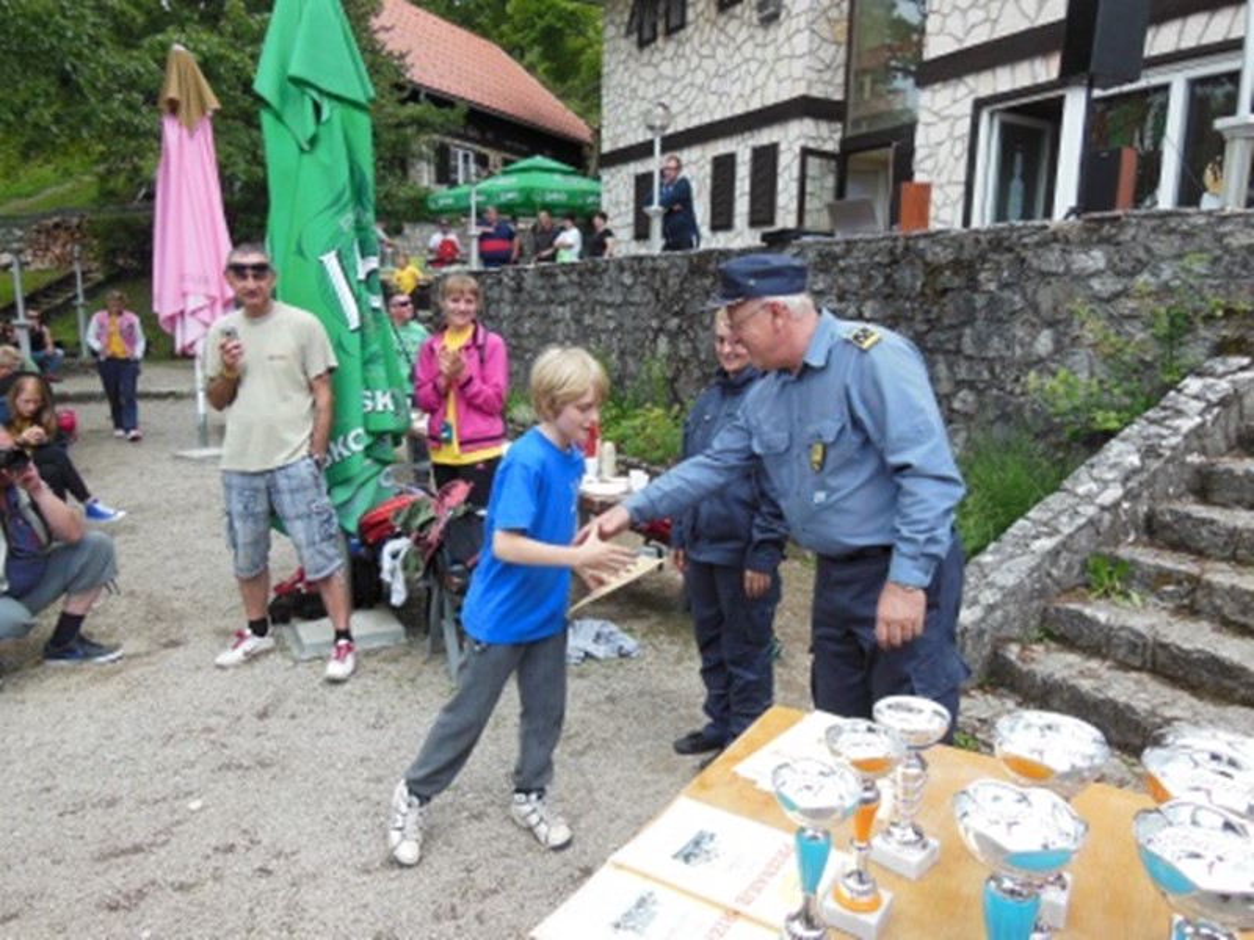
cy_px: 470
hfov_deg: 69.4
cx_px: 627
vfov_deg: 54.9
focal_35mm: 25
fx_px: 906
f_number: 3.5
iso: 125
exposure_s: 1/400
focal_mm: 4.5
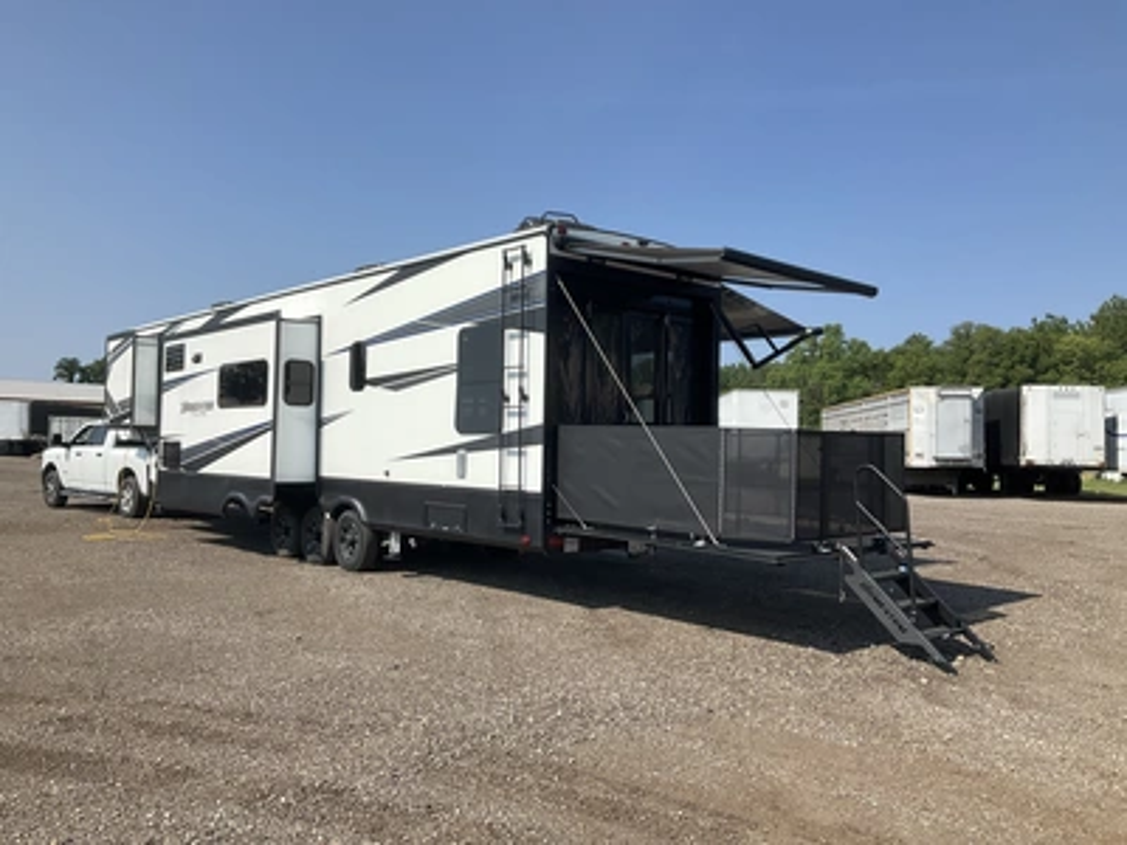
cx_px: 564
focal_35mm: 29
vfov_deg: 48.2
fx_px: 944
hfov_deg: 61.7
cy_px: 422
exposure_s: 1/2227
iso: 25
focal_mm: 3
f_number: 1.8
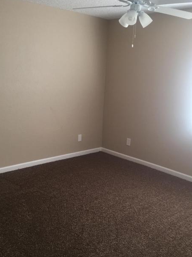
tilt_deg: -10.4
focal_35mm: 37
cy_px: 127
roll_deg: -2.7
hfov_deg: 38.6
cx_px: 87
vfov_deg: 50.2
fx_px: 274
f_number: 2.2
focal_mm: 4.15
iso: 40
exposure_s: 1/30
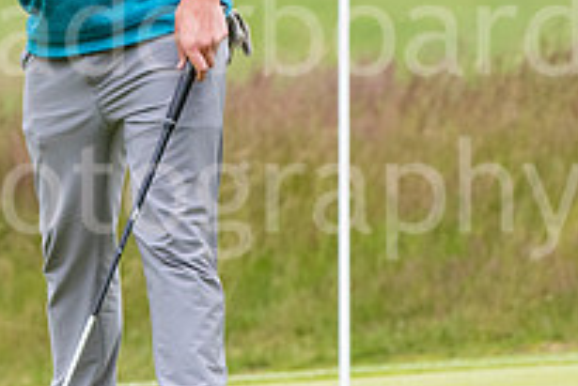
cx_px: 226
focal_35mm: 848
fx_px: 13624
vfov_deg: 1.6
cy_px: 55
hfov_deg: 2.4
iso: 1000
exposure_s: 1/1000
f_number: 4.5
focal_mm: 200
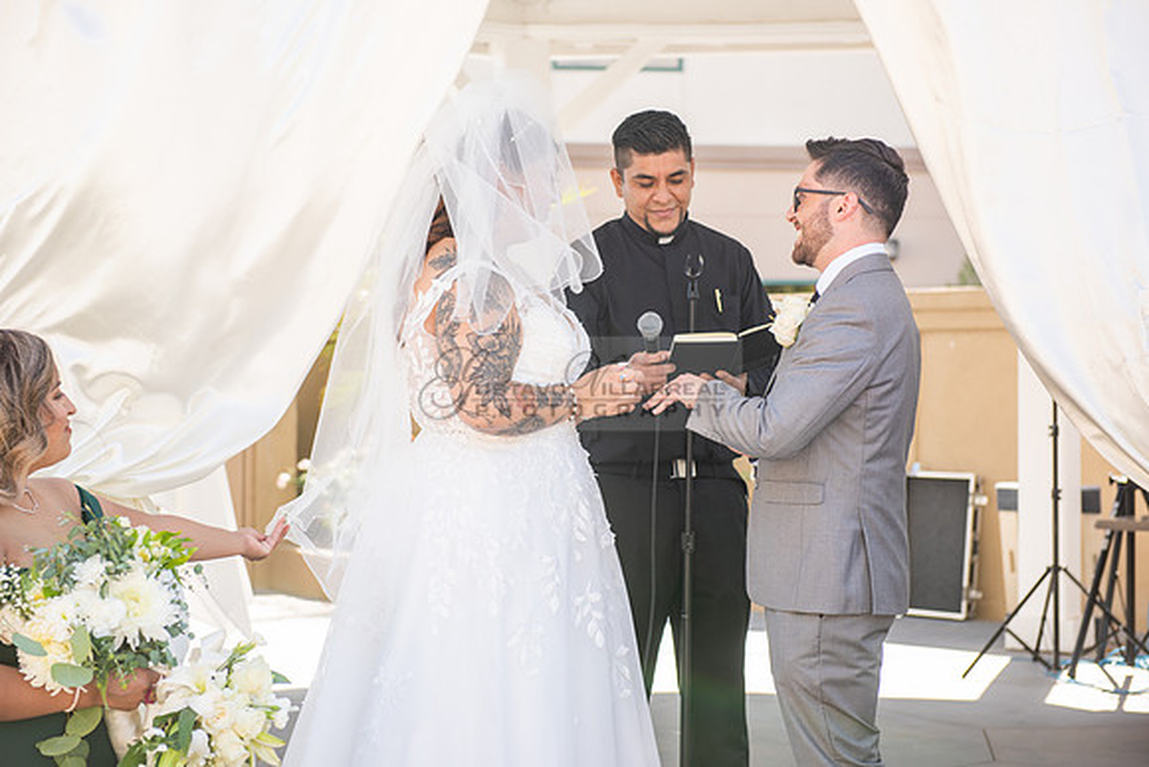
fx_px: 2235
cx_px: 574
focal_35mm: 70
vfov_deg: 19.5
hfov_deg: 28.8
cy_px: 384
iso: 100
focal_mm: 70
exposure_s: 1/200
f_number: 4
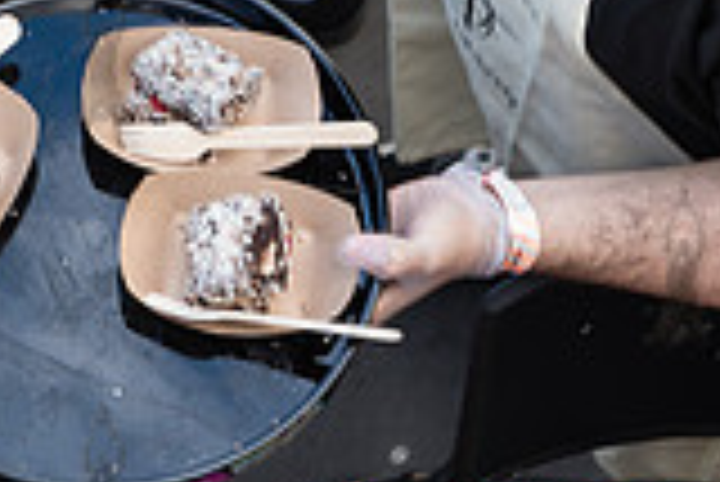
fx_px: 5905
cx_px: 114
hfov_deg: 7.0
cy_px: -60
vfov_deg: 4.7
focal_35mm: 295
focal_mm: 70
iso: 200
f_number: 5.6
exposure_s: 1/125
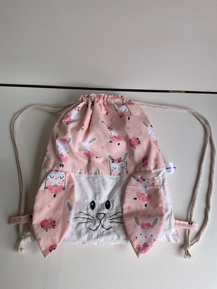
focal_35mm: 29
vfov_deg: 61.7
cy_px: 144
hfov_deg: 48.2
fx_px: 242
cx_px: 108
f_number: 1.8
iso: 25
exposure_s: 1/461
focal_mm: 3
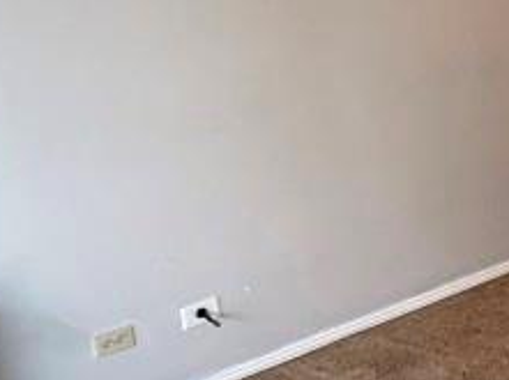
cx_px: 702
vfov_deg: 22.5
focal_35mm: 65
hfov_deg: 24.9
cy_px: 180
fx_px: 954
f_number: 2.2
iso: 200
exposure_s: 1/99
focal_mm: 2.22
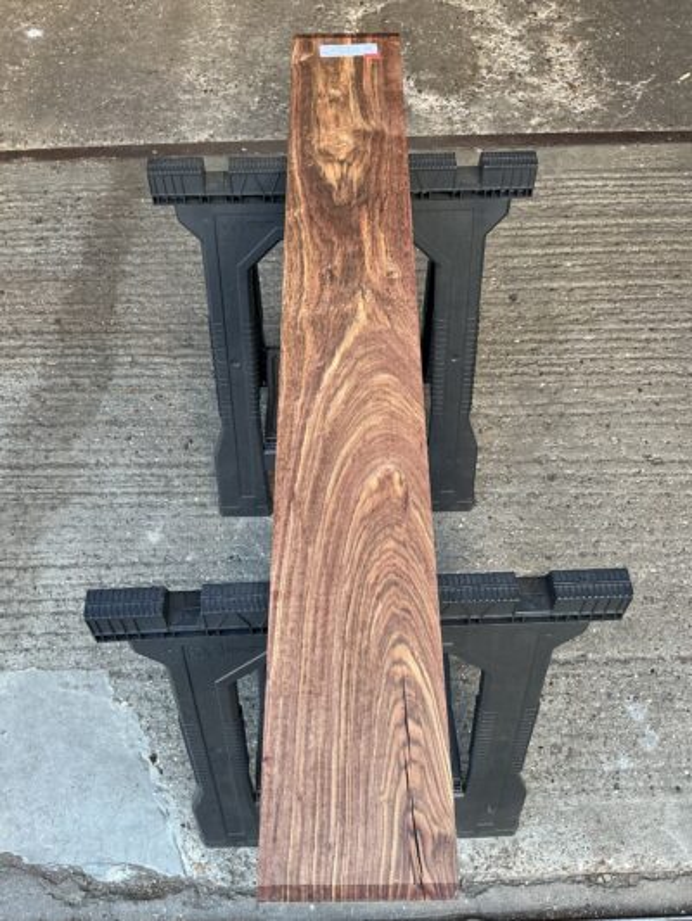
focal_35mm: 29
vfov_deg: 61.6
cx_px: 346
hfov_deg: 48.2
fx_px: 773
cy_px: 460
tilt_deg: -61.1
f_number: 1.8
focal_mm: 3
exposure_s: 1/120
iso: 64
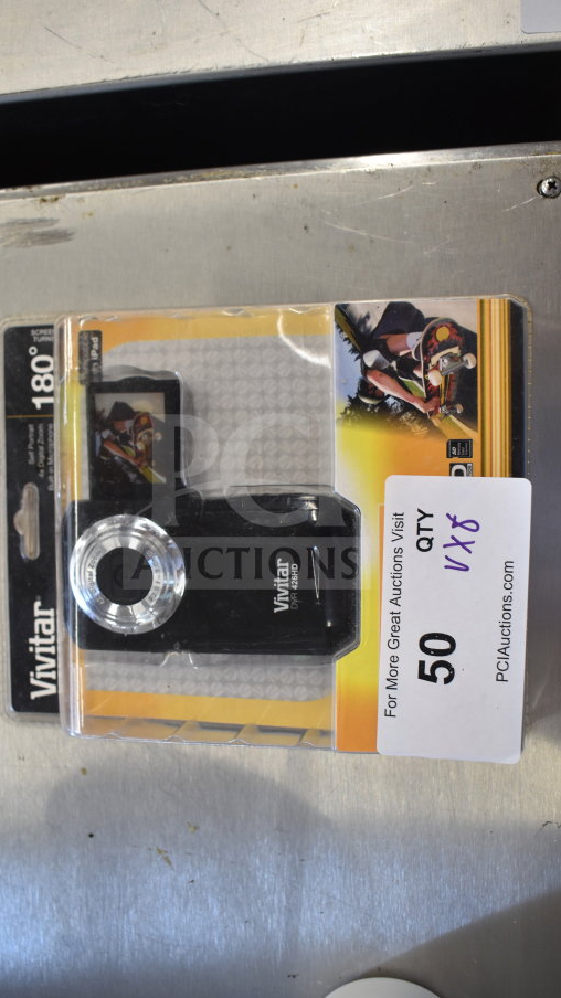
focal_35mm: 35
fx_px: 926
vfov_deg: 56.6
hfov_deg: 33.7
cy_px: 502
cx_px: 246
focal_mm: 22
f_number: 3.8
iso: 450
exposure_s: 1/40
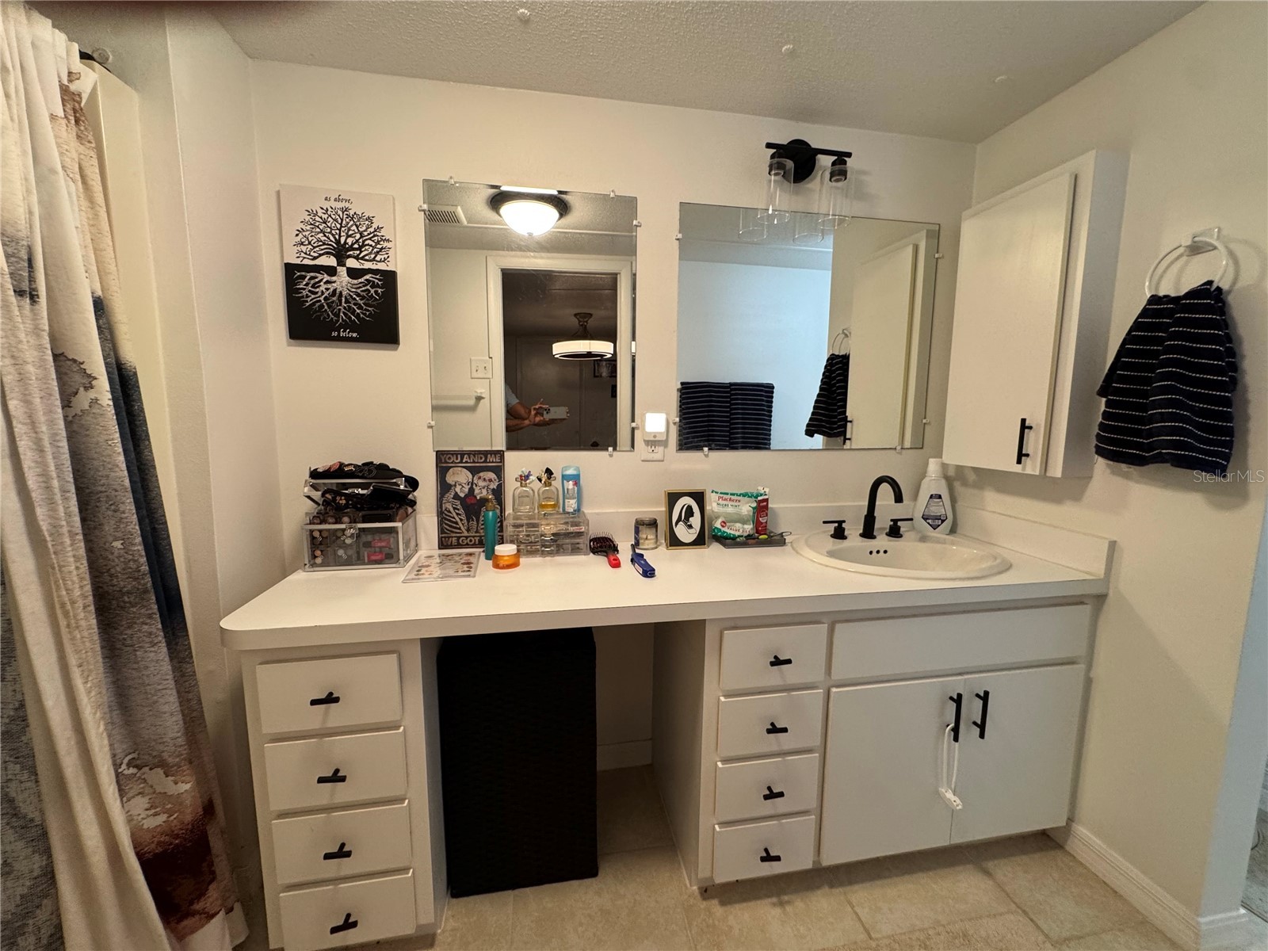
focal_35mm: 14
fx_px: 513
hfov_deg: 102.1
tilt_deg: -7.6
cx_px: 634
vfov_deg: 85.7
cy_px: 476
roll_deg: -0.7
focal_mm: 2.22
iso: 200
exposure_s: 1/60
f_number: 2.2
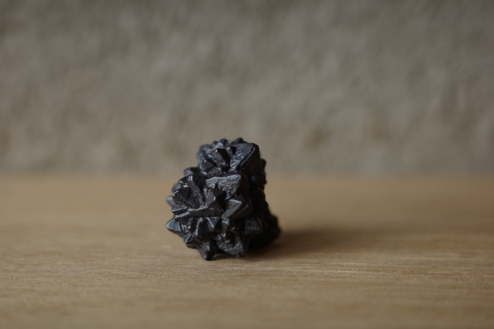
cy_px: 180
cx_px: 234
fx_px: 631
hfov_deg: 42.7
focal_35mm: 46
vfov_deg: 29.2
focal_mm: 26
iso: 200
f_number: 2.8
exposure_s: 1/100
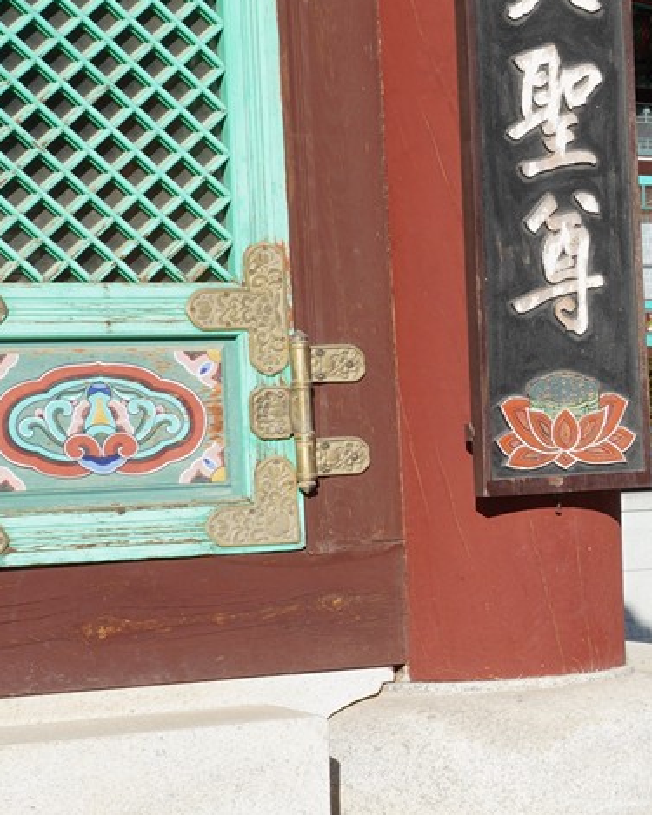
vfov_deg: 15.5
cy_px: 424
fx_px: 2992
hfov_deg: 10.4
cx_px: 1653
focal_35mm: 124
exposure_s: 1/100
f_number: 18
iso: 200
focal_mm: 31
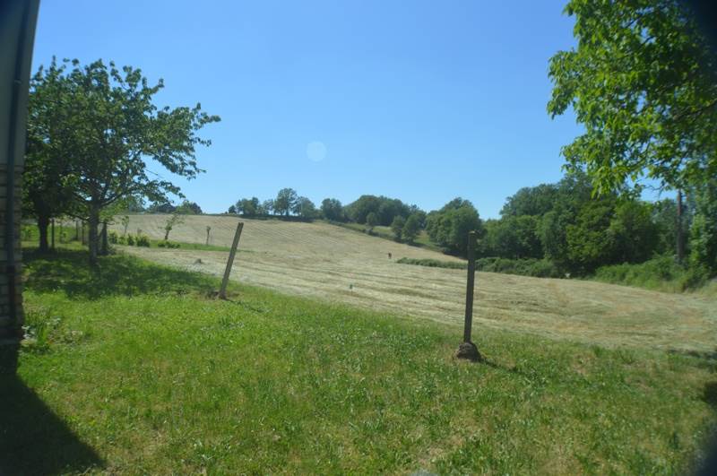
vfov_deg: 47.8
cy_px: 238
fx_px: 537
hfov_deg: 67.5
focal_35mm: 27
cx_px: 358
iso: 100
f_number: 8
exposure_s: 1/250
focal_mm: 18
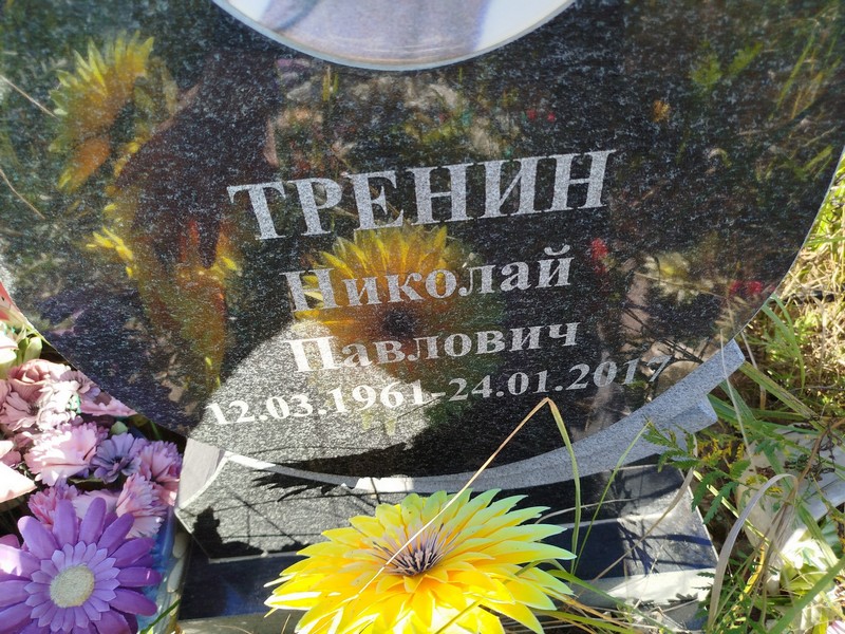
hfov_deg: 71.6
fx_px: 586
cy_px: 317
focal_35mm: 24
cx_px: 422
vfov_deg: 56.8
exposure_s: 1/254
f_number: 1.7
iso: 50
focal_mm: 5.31
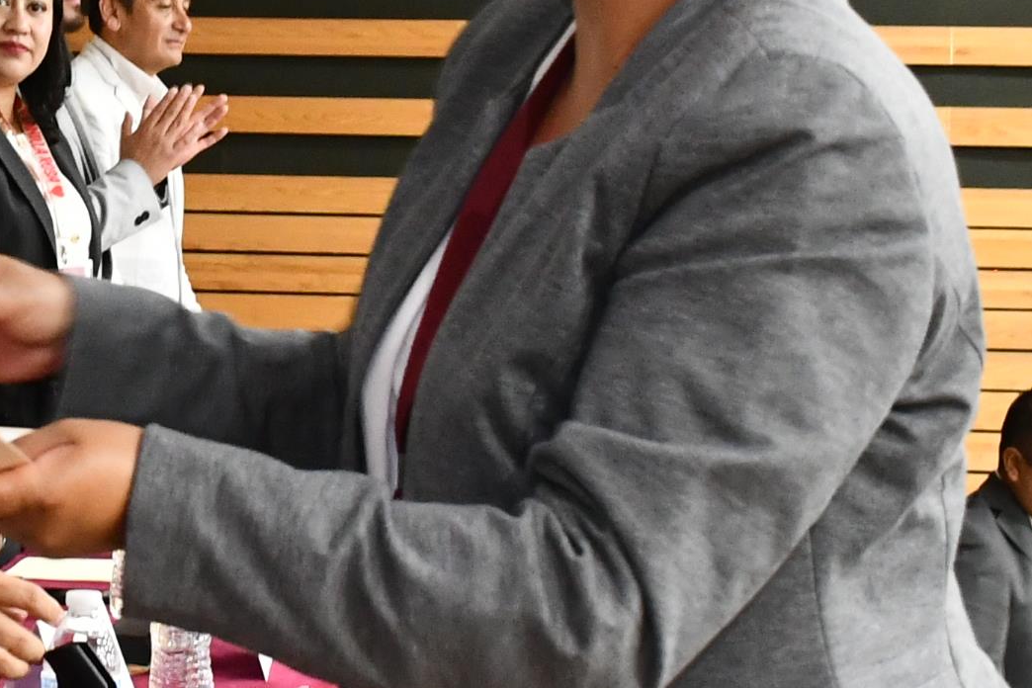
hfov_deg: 16.7
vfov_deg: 11.4
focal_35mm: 120
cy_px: 95
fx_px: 3440
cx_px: -29
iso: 2000
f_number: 5
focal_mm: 20
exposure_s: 1/40
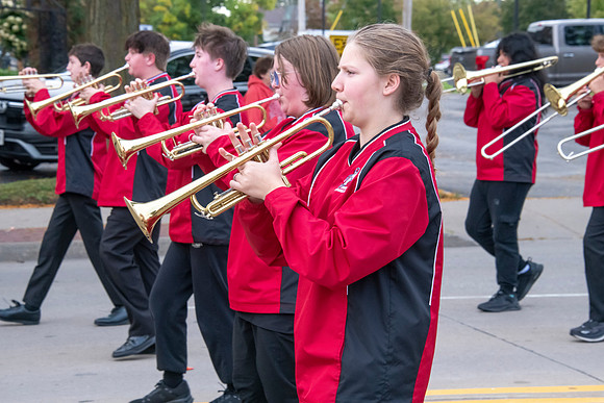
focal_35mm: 105
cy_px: 202
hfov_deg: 19.5
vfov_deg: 13.0
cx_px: 302
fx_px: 1762
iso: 3200
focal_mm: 105
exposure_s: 1/200
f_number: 11
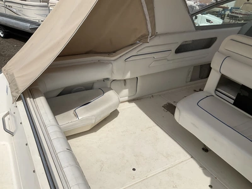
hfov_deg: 61.7
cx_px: 126
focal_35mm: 29
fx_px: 211
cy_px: 94
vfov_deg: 48.2
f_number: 1.8
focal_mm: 3
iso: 25
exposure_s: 1/5263
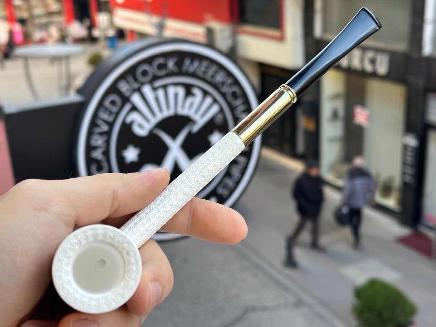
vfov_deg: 29.7
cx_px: 216
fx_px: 617
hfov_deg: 38.9
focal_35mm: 49
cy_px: 165
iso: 50
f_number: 1.78
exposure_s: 1/180
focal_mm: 6.86
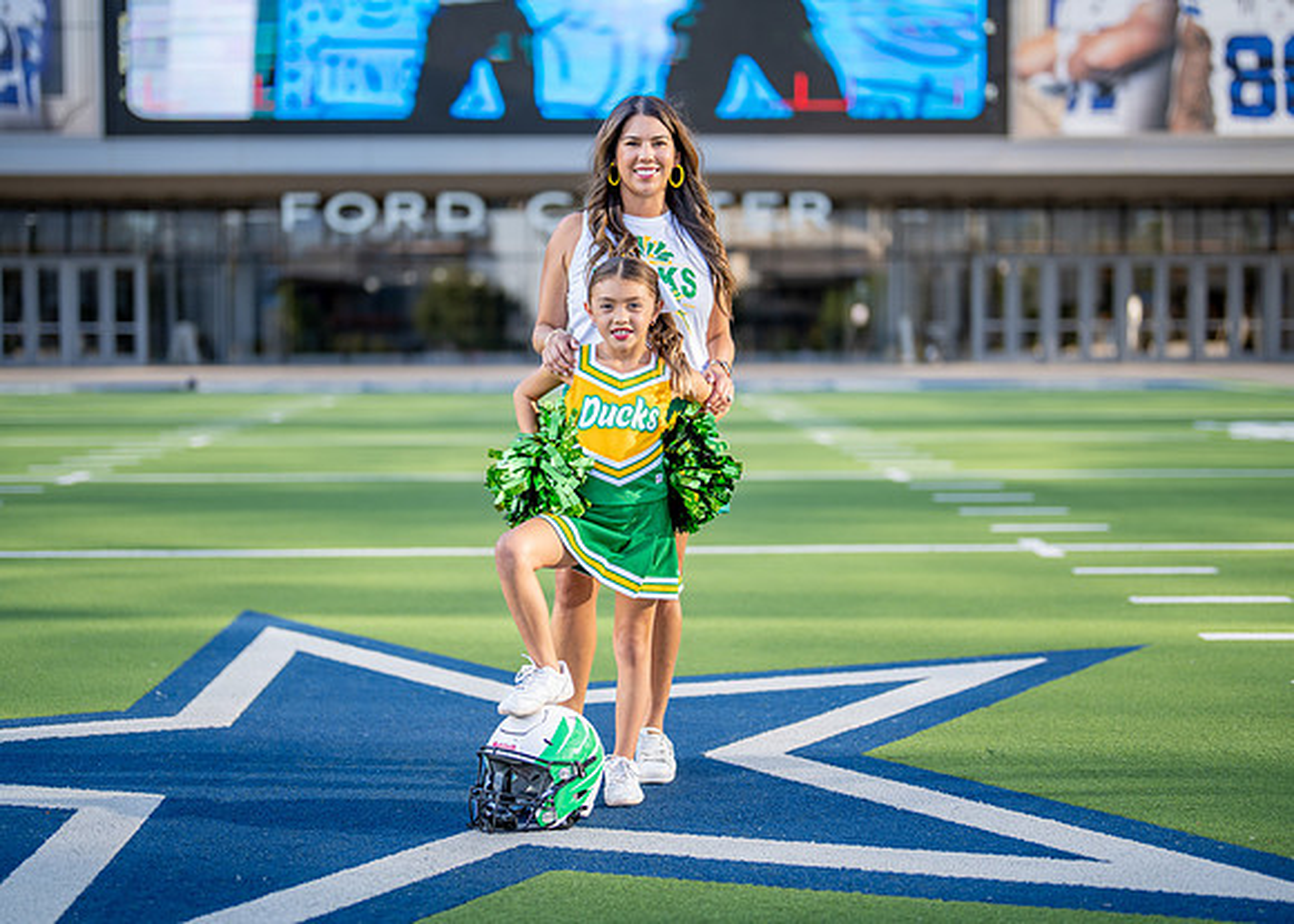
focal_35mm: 57
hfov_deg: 34.6
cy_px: 433
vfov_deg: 25.1
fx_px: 2076
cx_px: 638
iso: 100
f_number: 1.2
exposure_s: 1/2500
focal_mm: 50
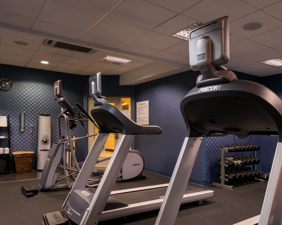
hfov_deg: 58.1
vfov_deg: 48.4
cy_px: 128
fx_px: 250
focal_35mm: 30
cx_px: 176
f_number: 13
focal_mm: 18
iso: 400
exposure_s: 1/1.67
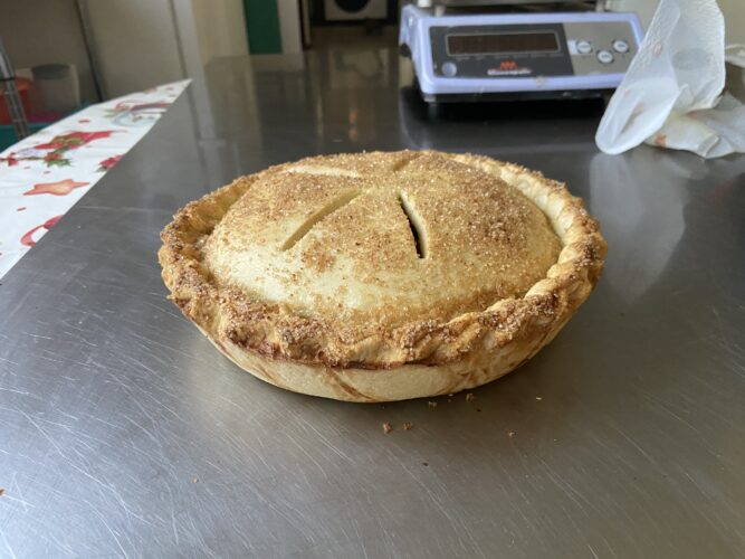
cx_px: 372
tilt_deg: -31.5
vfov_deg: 53.0
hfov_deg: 67.3
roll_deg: +1.8
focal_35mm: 26
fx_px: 559
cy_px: 280
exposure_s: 1/60
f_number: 1.8
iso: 400
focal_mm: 4.25
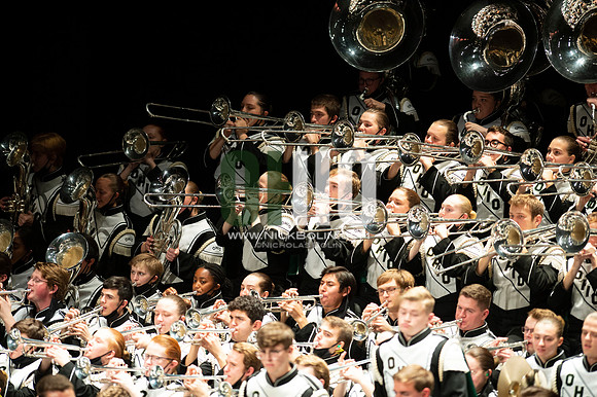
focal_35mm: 300
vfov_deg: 4.6
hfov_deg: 6.9
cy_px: 198
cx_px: 298
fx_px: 4972
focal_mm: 300
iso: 3200
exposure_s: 1/500
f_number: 2.8
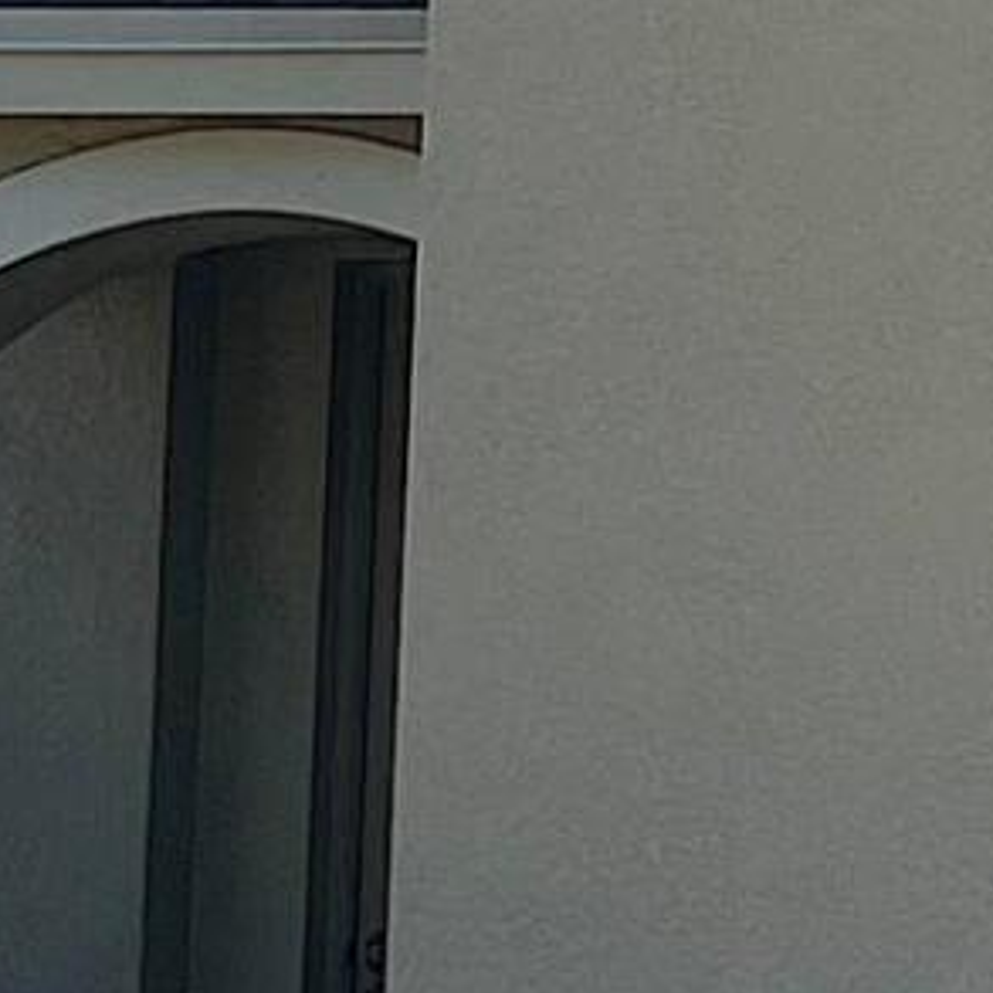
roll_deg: +0.2
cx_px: 3104
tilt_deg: +7.0
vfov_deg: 8.0
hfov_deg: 7.1
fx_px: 7043
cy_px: -58
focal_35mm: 217
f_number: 1.6
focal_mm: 5.1
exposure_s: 1/3086
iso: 32
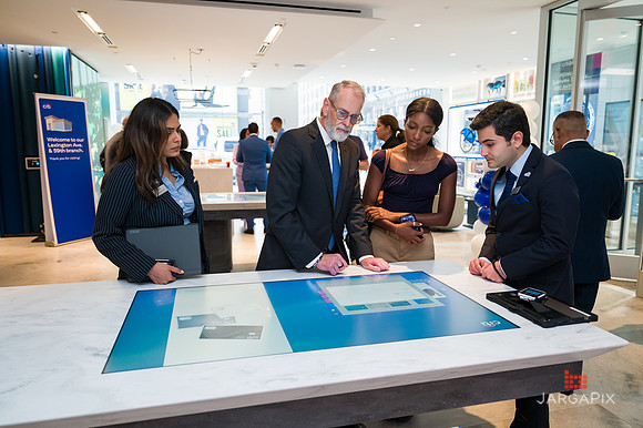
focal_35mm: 26
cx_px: 322
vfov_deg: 48.8
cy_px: 214
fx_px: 471
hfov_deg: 68.6
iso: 640
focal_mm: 25.5
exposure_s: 1/200
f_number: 3.2
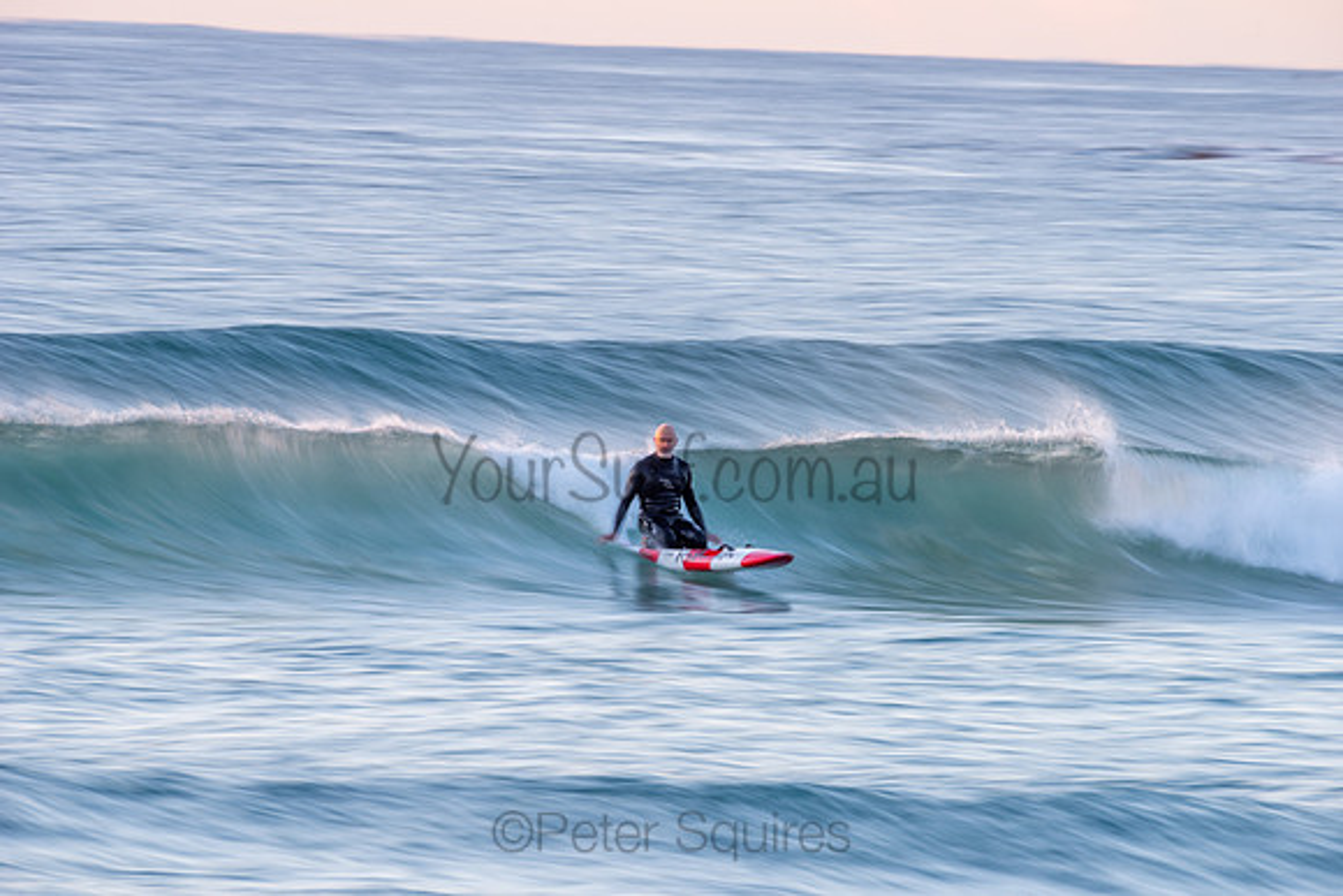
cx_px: 672
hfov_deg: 4.1
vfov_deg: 2.8
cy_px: 448
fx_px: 18656
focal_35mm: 500
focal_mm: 500
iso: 64
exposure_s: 1/6
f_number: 14
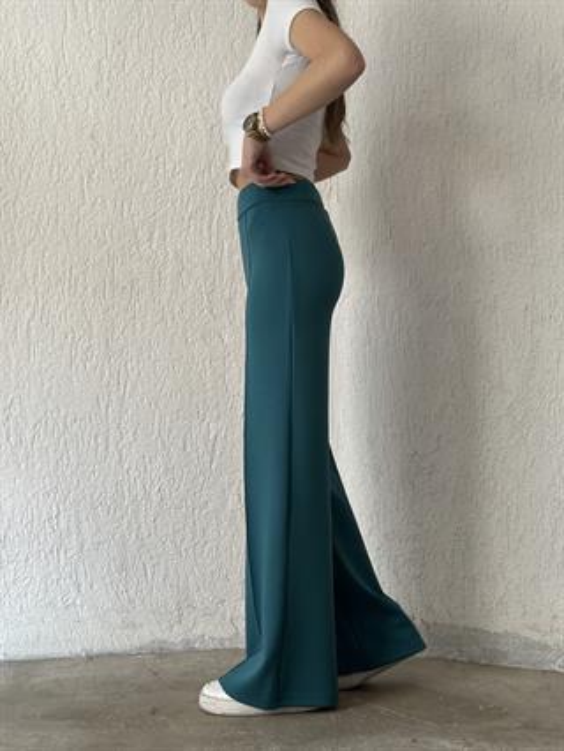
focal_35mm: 48
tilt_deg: +2.0
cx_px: 282
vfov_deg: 39.6
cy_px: 376
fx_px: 1042
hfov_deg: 30.3
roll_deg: -0.5
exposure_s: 1/75
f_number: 1.78
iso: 125
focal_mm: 6.86
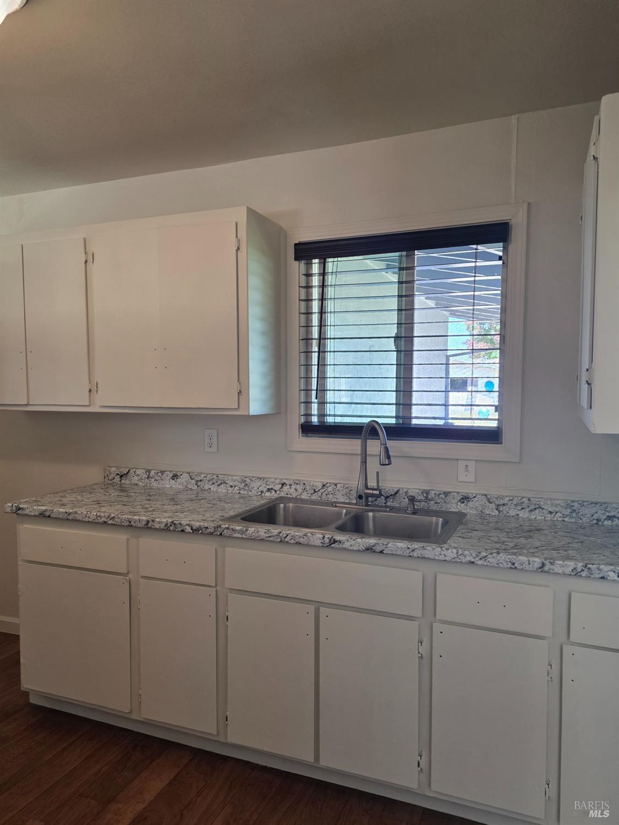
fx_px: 548
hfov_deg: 58.9
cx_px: 310
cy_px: 412
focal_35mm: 23
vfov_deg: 73.9
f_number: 1.7
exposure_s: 1/120
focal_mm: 6.25
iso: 160
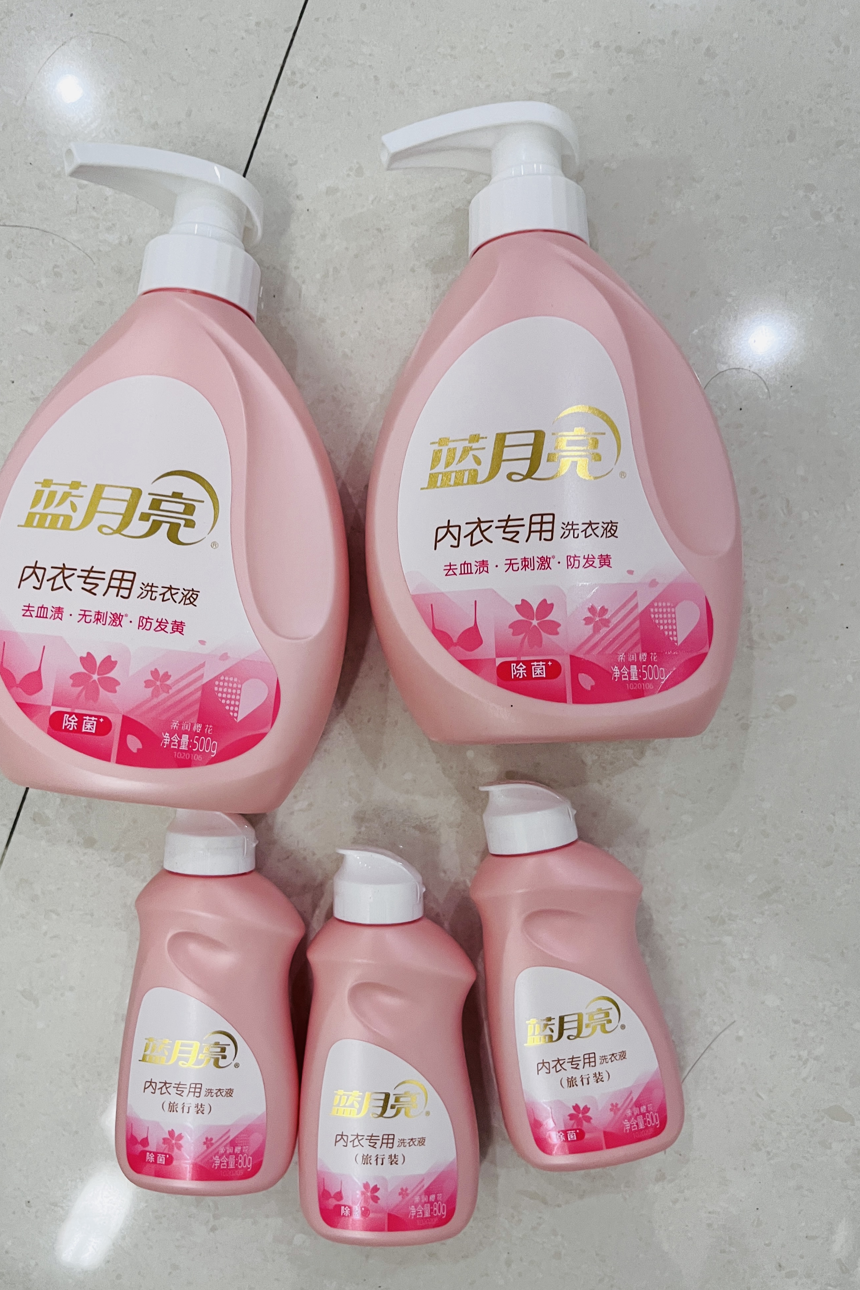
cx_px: 376
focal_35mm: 28
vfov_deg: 65.5
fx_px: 1003
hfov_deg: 46.3
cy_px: 662
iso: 125
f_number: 1.6
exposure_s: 1/50
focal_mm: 5.1
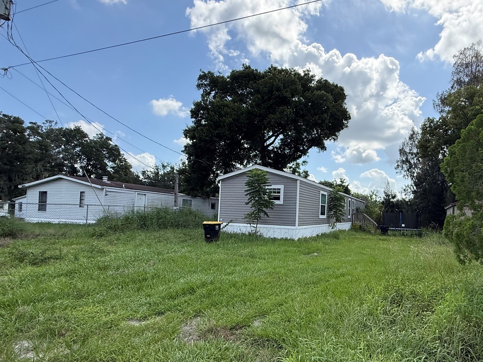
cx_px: 310
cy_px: 206
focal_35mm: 20
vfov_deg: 65.7
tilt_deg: +2.3
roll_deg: -1.6
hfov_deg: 79.8
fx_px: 279
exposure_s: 1/1961
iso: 80
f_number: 2.2
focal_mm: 2.22
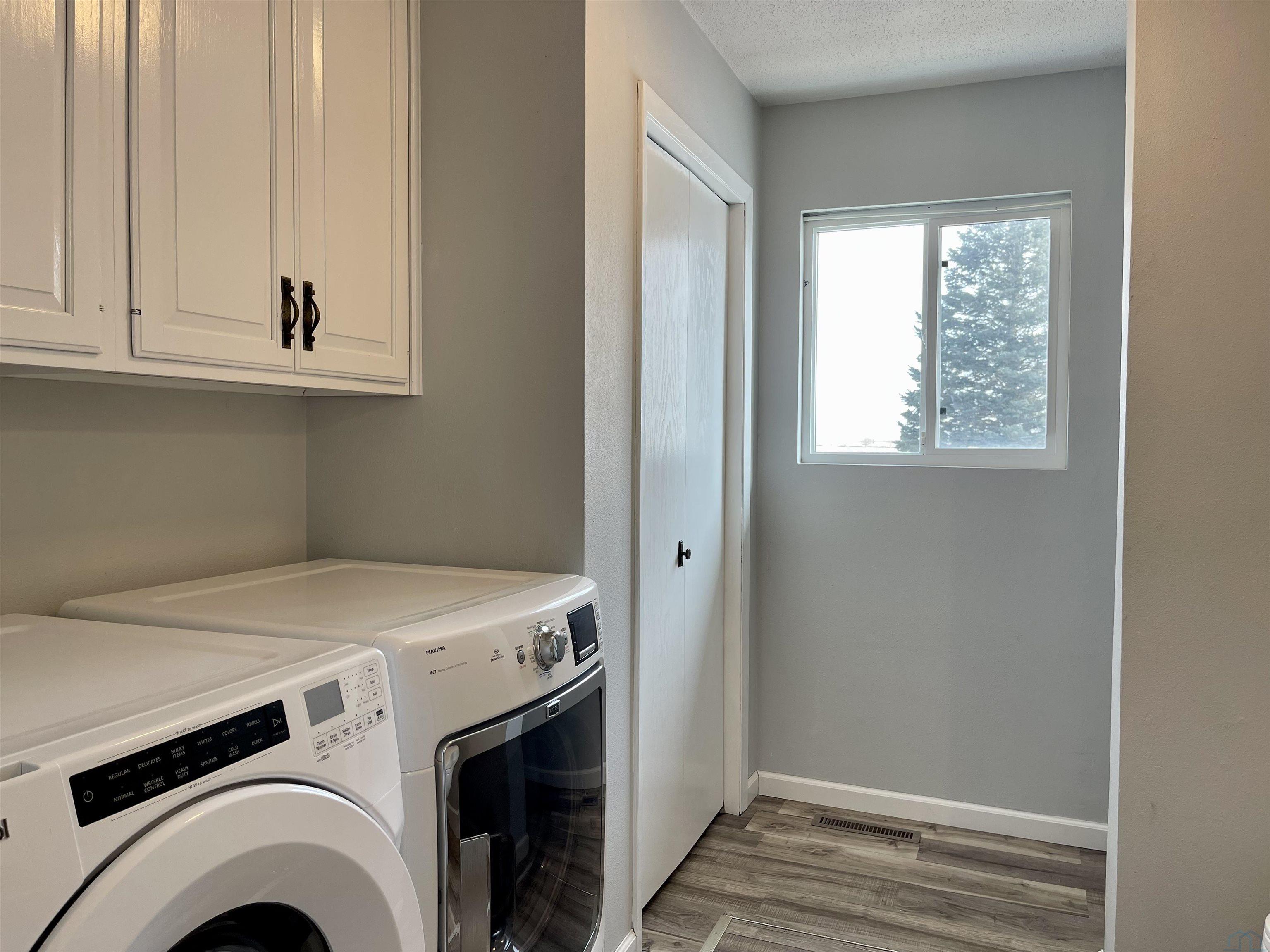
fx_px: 917
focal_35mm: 25
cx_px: 635
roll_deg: -0.7
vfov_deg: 54.9
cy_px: 476
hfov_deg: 69.4
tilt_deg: -1.5
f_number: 1.6
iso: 64
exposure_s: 1/120
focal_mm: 5.1
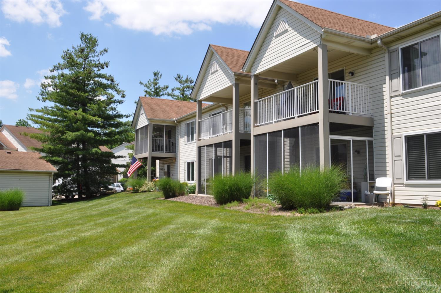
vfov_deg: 39.8
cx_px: 220
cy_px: 146
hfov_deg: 57.3
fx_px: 404
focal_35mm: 33
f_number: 13
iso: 200
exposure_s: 1/160
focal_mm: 22
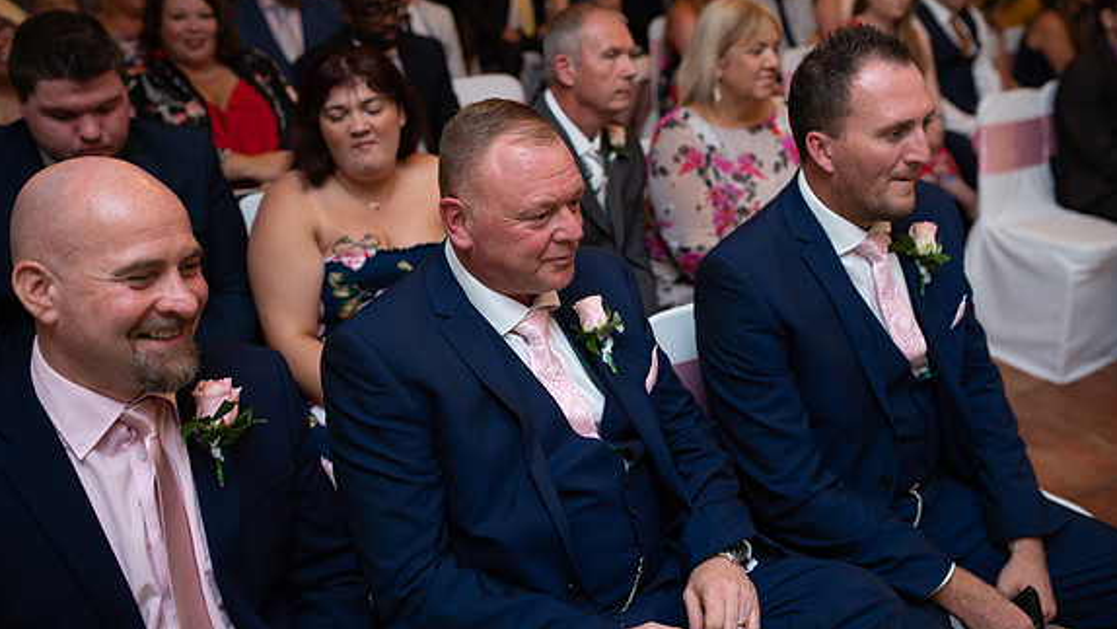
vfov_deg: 32.0
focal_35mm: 37
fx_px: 1096
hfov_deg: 54.0
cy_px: 275
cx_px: 555
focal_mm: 35
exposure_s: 1/100
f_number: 2.8
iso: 500
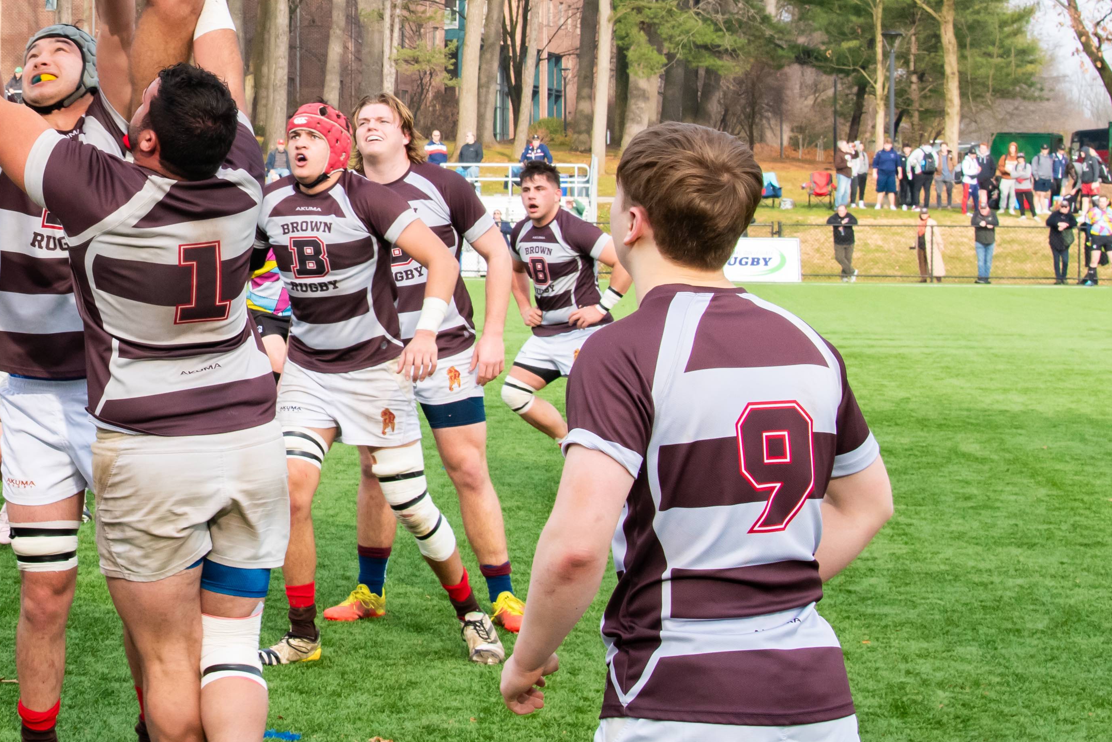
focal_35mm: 101
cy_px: 92
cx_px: -102
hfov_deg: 19.4
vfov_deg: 13.5
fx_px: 3121
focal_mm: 38
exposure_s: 1/400
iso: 800
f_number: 10
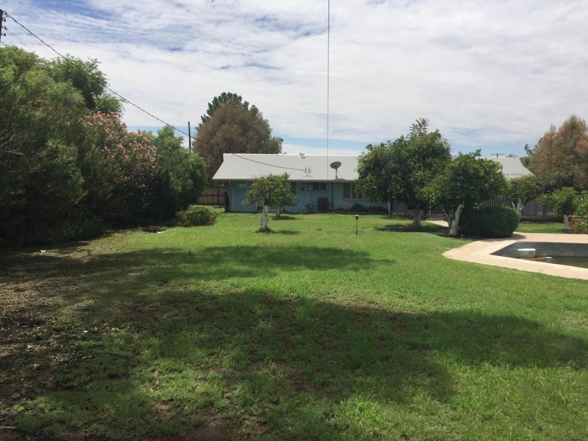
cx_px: 294
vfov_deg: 48.2
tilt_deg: -4.1
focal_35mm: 29
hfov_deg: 61.7
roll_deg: -2.3
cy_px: 220
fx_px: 493
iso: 32
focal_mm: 4.15
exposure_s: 1/4950
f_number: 2.2
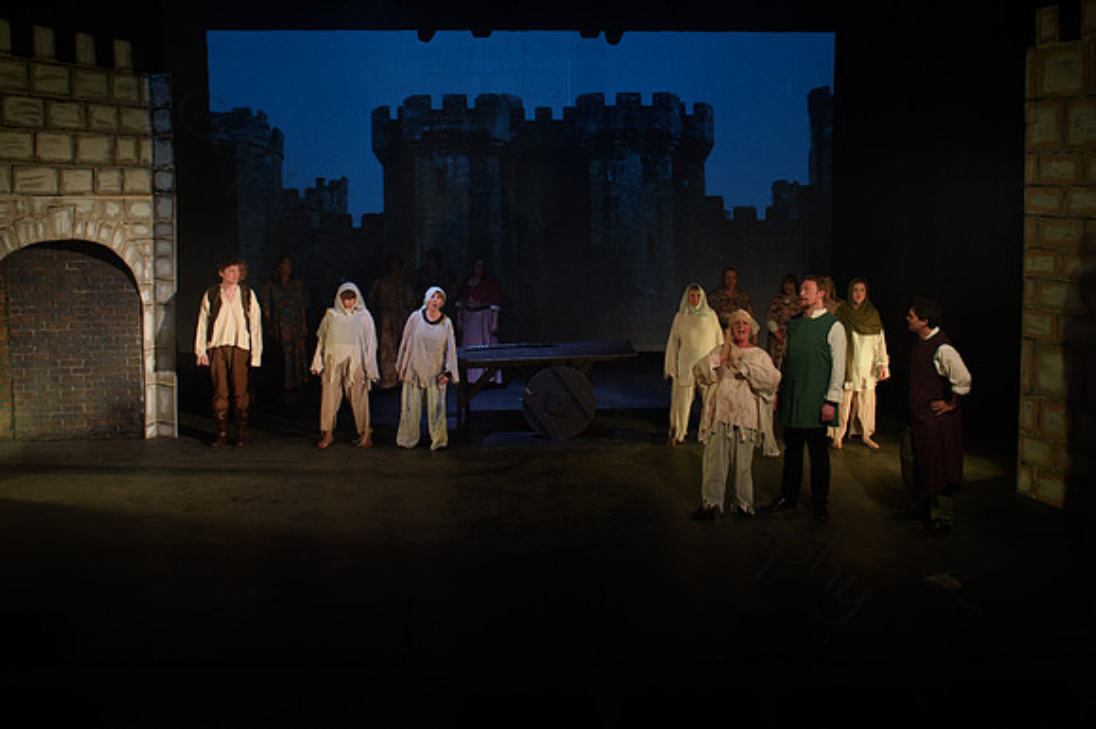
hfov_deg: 53.9
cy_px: 247
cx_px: 603
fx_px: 1075
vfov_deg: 37.1
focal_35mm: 35
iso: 1000
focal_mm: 24
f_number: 3.5
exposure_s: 1/60
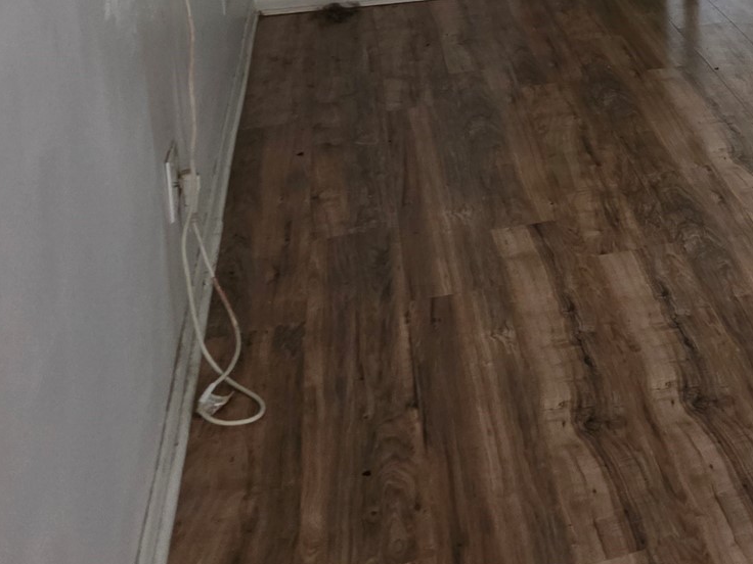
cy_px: -115
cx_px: 890
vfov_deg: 21.3
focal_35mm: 64
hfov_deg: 27.0
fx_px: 1392
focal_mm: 6.3
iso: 1250
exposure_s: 1/60
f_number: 1.7
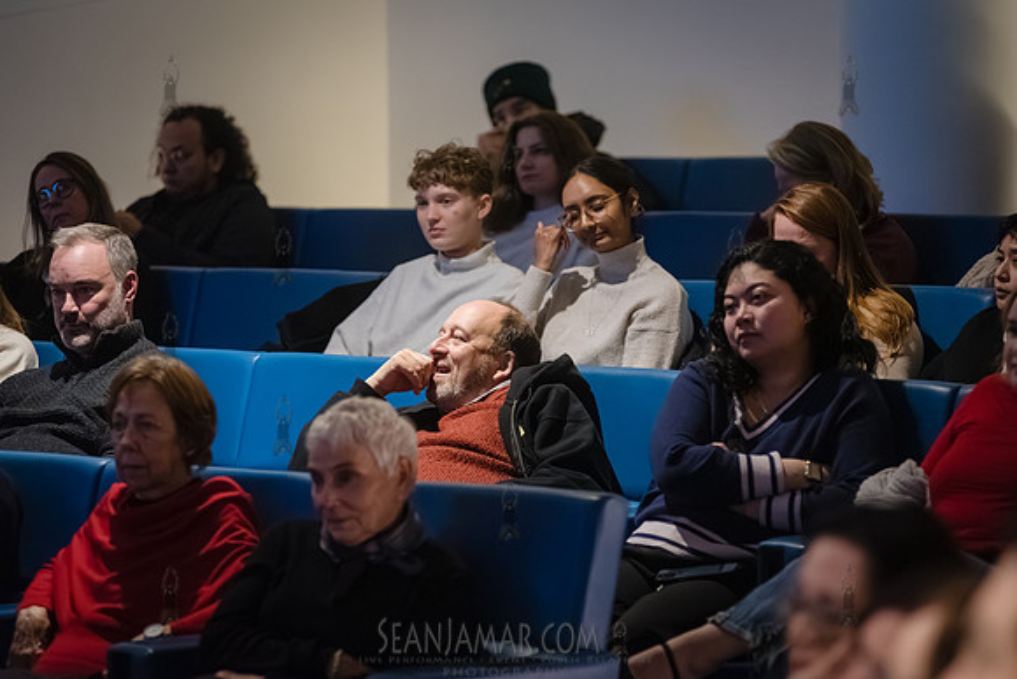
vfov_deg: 8.9
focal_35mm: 155
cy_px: 340
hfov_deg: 13.2
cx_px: 508
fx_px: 4380
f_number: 3.5
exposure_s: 1/320
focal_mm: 155
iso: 8000
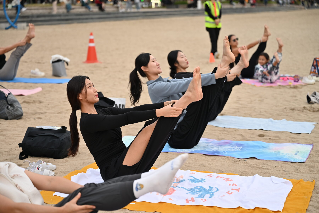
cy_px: 106
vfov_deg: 19.5
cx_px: 160
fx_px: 620
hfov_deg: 28.8
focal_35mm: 70
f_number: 2.8
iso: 320
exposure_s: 1/250
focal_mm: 70
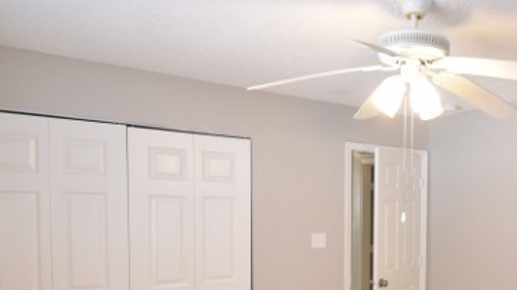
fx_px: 425
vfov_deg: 36.7
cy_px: 224
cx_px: 432
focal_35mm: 31
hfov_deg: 56.8
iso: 800
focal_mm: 10
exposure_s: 1/60
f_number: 3.5
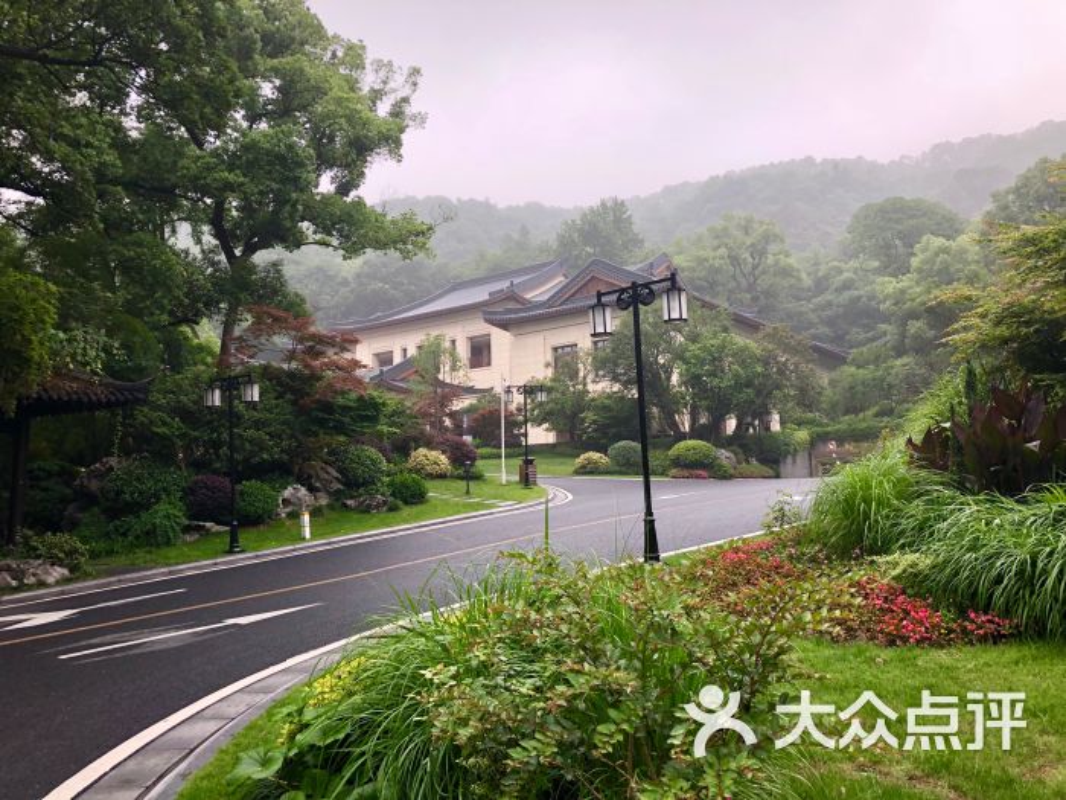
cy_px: 400
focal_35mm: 28
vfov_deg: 49.7
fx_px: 862
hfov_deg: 63.4
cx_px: 533
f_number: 1.8
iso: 64
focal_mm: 4
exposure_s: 1/120
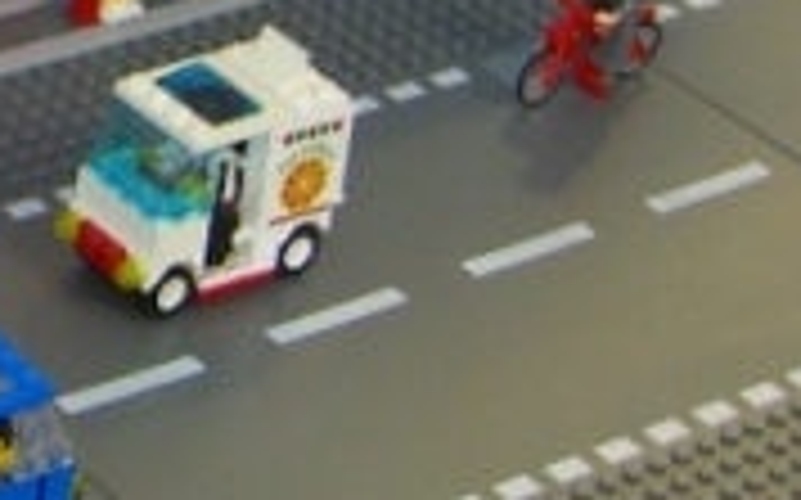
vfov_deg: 7.0
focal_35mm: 181
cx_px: -630
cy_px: -455
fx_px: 3949
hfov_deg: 10.9
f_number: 2.8
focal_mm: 7.9
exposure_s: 1/8
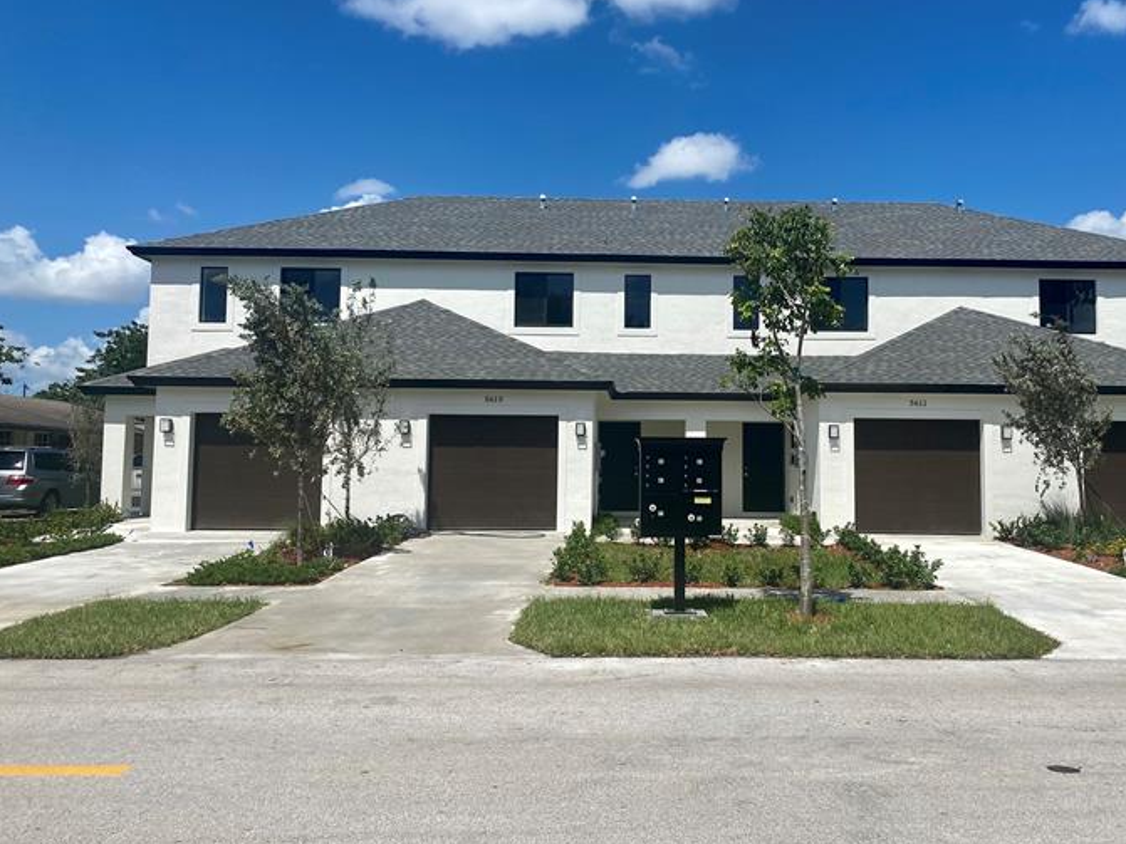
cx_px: 658
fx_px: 1008
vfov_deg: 45.4
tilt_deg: +4.1
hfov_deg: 58.0
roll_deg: -0.4
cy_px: 388
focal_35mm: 31
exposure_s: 1/5495
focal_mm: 4.25
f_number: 1.8
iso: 32
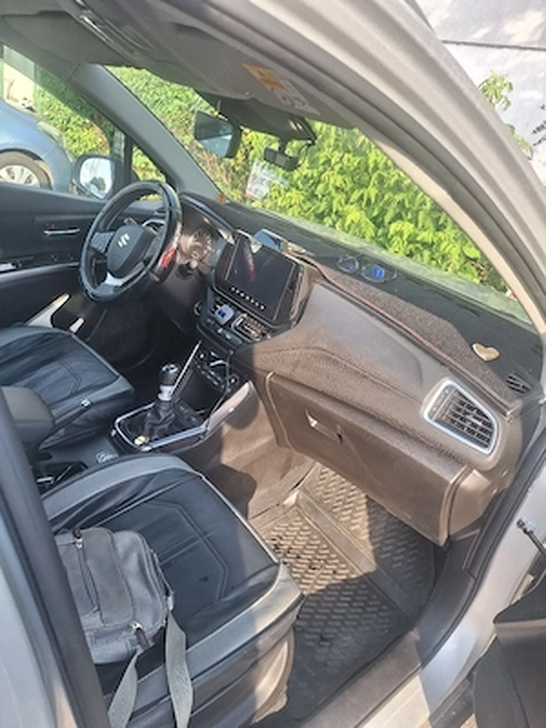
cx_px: 273
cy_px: 364
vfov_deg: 73.9
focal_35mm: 23
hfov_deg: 58.9
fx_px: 484
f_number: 1.8
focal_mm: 5.54
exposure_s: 1/250
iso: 40
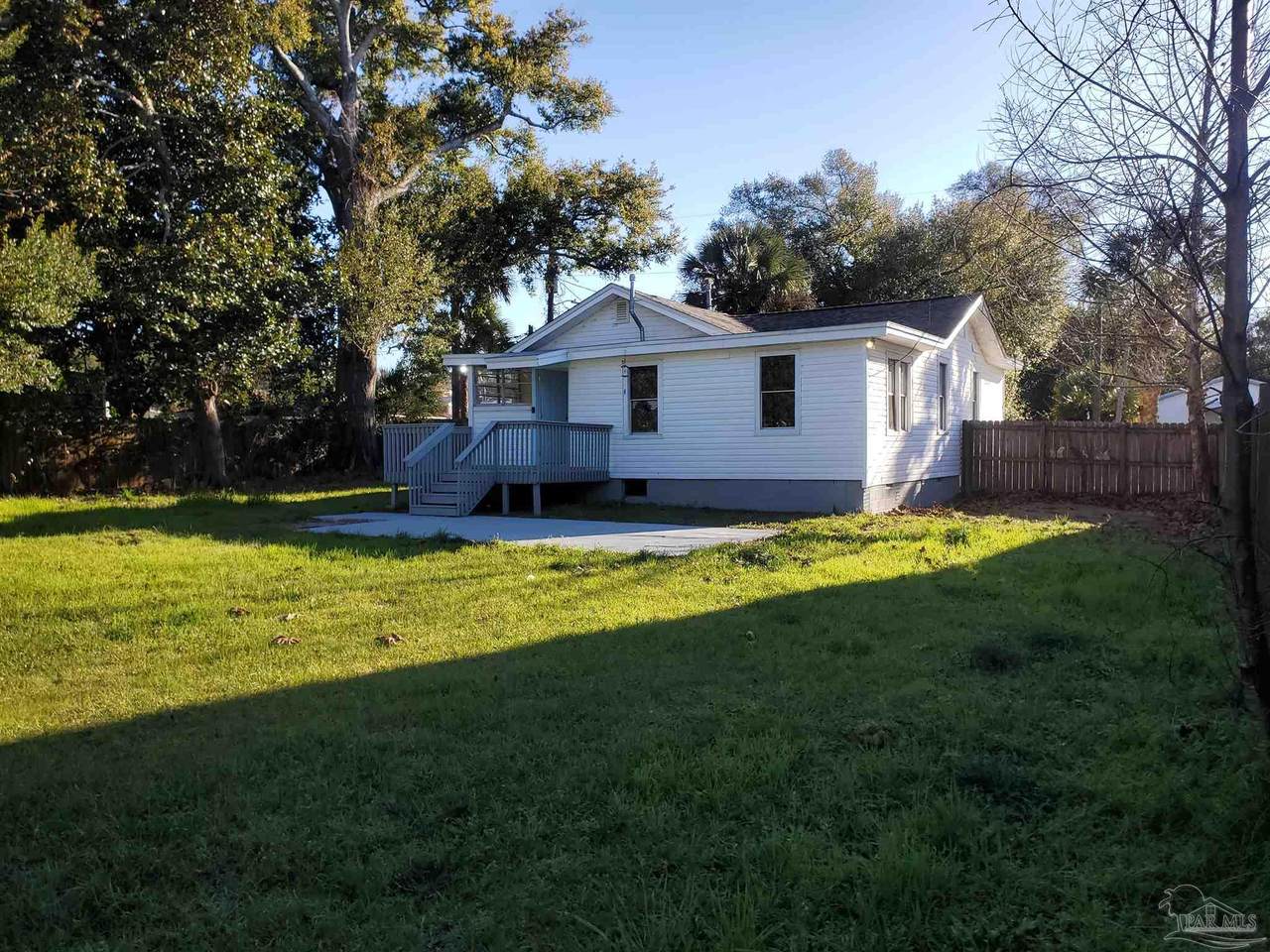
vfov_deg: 53.1
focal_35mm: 26
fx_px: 954
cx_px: 635
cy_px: 476
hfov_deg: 67.3
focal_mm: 4.3
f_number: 2.4
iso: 50
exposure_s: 1/710
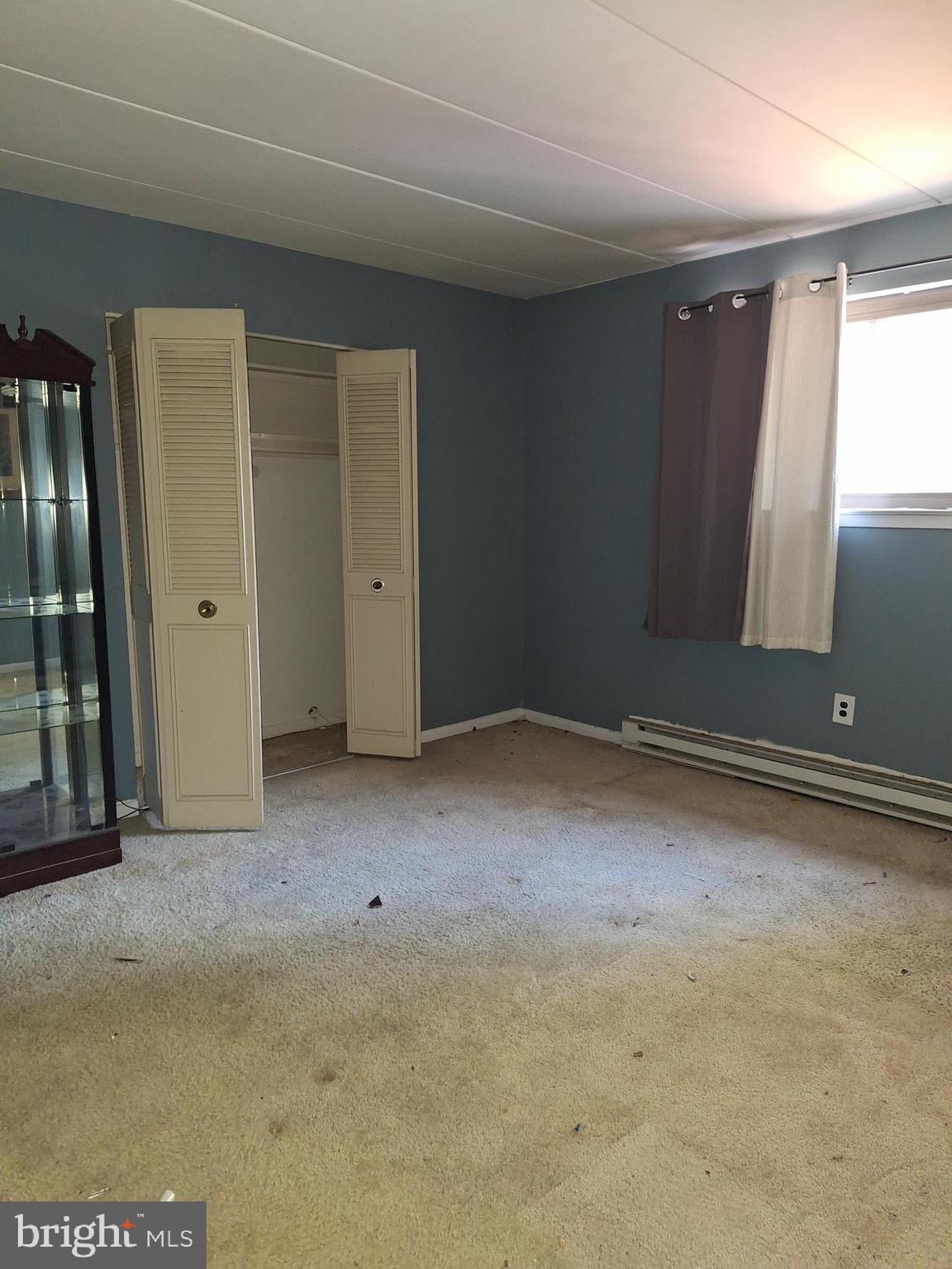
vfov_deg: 73.9
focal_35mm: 23
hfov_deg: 58.9
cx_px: 476
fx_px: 843
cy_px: 634
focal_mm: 5.54
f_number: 1.8
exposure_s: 1/25
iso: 250
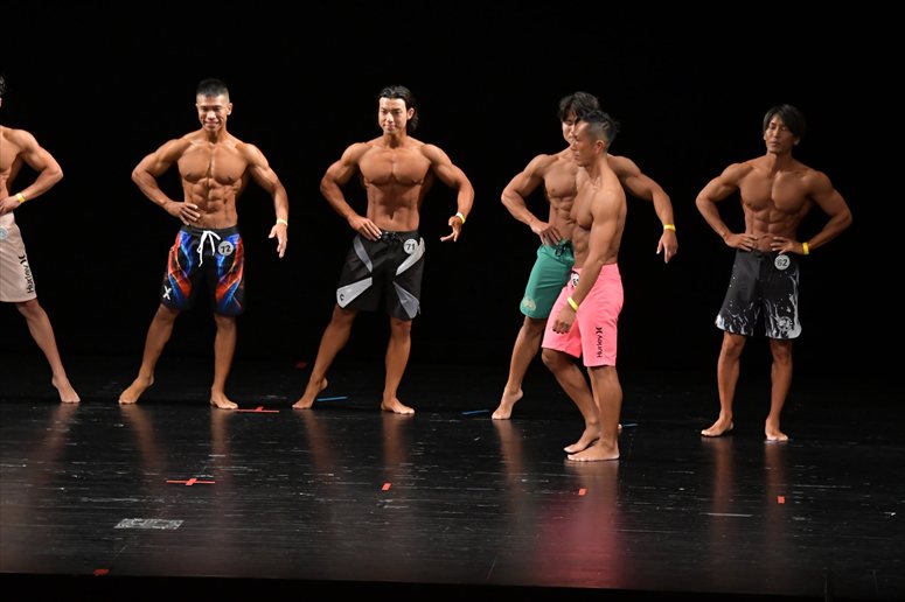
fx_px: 5076
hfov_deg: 10.2
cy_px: 301
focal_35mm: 202
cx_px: 452
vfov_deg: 6.8
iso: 3200
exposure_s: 1/400
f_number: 5.6
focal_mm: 135
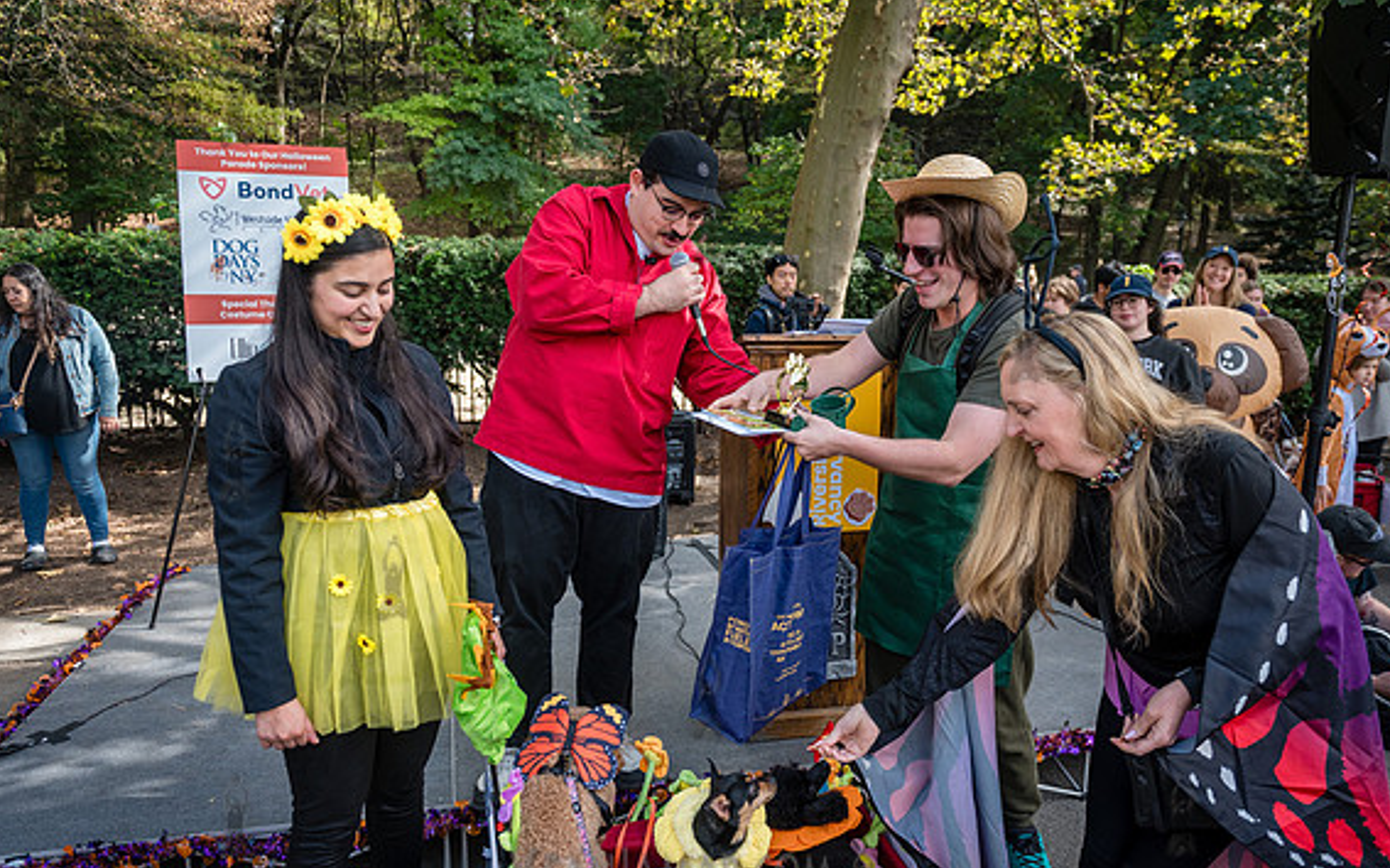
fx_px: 947
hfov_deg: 72.6
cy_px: 459
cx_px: 706
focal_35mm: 25
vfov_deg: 49.2
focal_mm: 24
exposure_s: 1/800
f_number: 4
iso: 1000
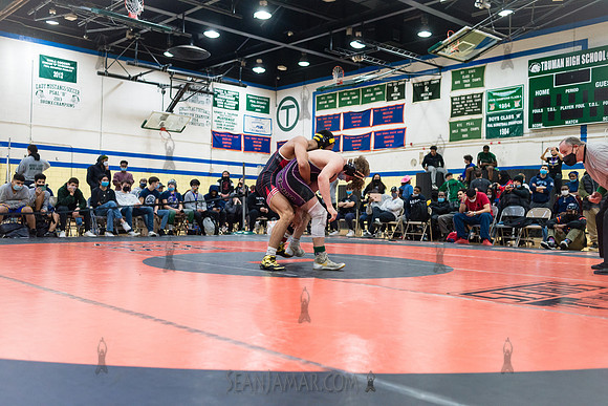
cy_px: 203
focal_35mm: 35
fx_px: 591
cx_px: 304
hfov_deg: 54.4
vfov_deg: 37.9
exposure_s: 1/400
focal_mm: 35
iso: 4000
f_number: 3.5
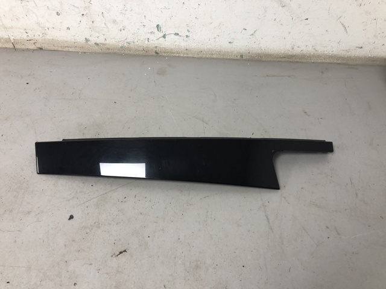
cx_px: 193
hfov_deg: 63.4
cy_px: 144
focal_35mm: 28
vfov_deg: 49.7
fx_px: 312
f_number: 1.8
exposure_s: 1/33
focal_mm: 4
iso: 40
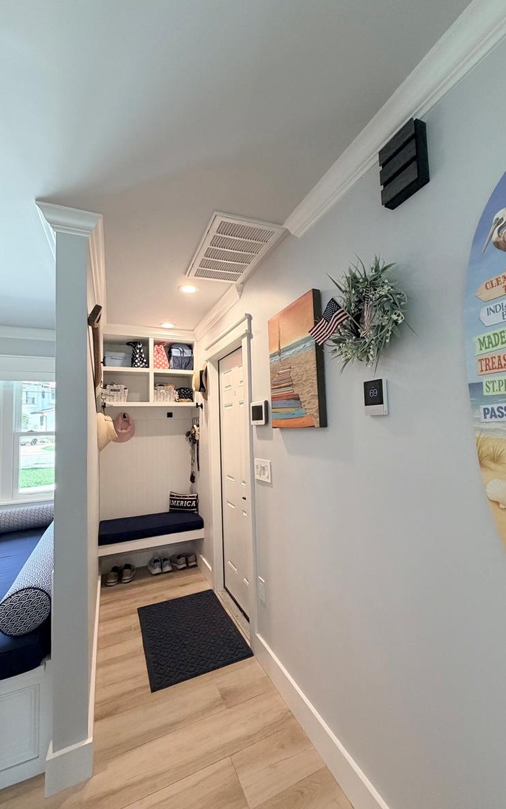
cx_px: 263
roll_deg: +2.1
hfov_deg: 74.8
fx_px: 331
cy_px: 406
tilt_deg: +3.6
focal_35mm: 15
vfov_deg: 101.5
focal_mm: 2.22
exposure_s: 1/120
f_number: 2.2
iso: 320
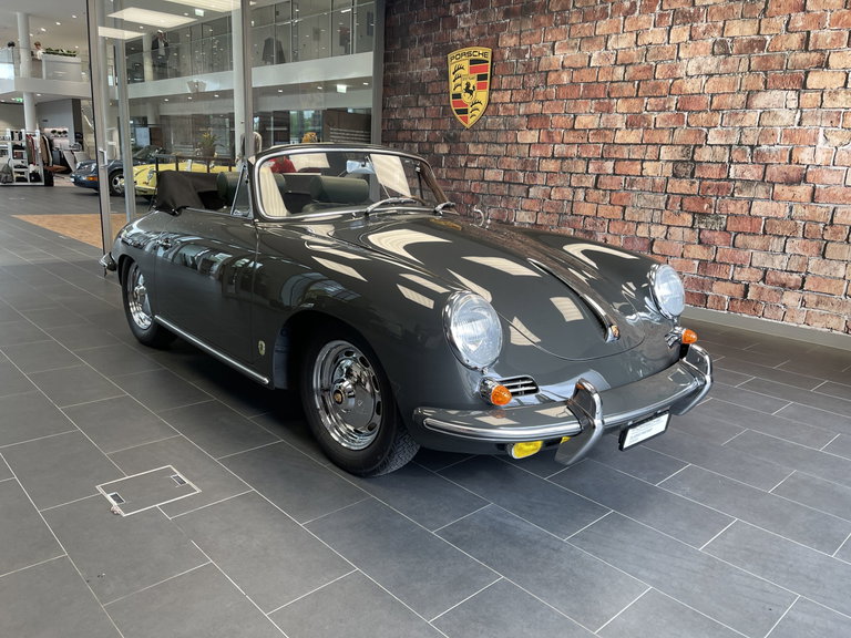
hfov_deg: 69.4
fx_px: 615
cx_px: 426
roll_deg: -2.9
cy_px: 319
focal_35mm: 25
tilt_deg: -14.1
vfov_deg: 54.9
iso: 80
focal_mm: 5.1
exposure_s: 1/100
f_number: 1.6
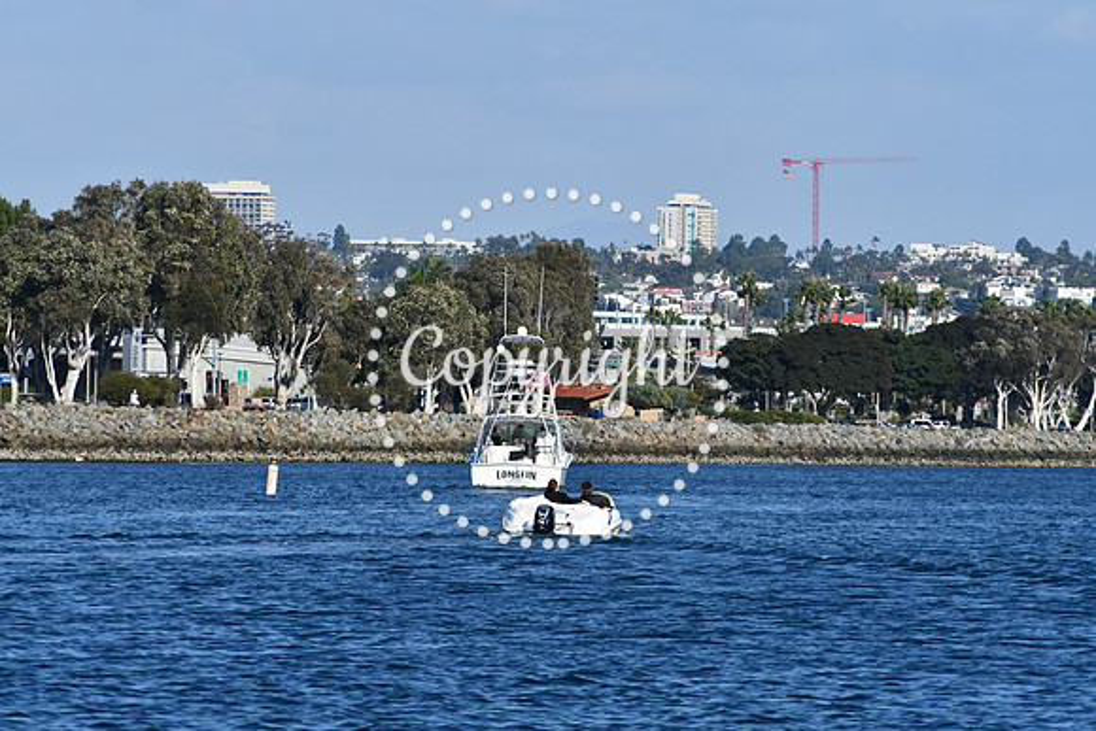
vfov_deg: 4.6
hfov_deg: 6.9
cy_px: 366
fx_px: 9135
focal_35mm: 300
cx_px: 548
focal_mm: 200
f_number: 7.1
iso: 200
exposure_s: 1/1600
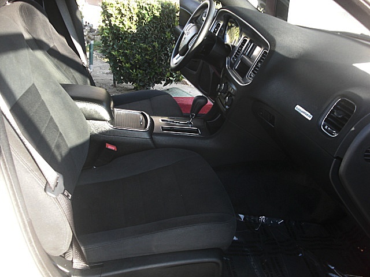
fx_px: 385
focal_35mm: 36
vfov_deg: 39.7
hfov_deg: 51.4
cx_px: 185
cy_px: 138
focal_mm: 6.3
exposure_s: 1/80
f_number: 2.8
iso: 100
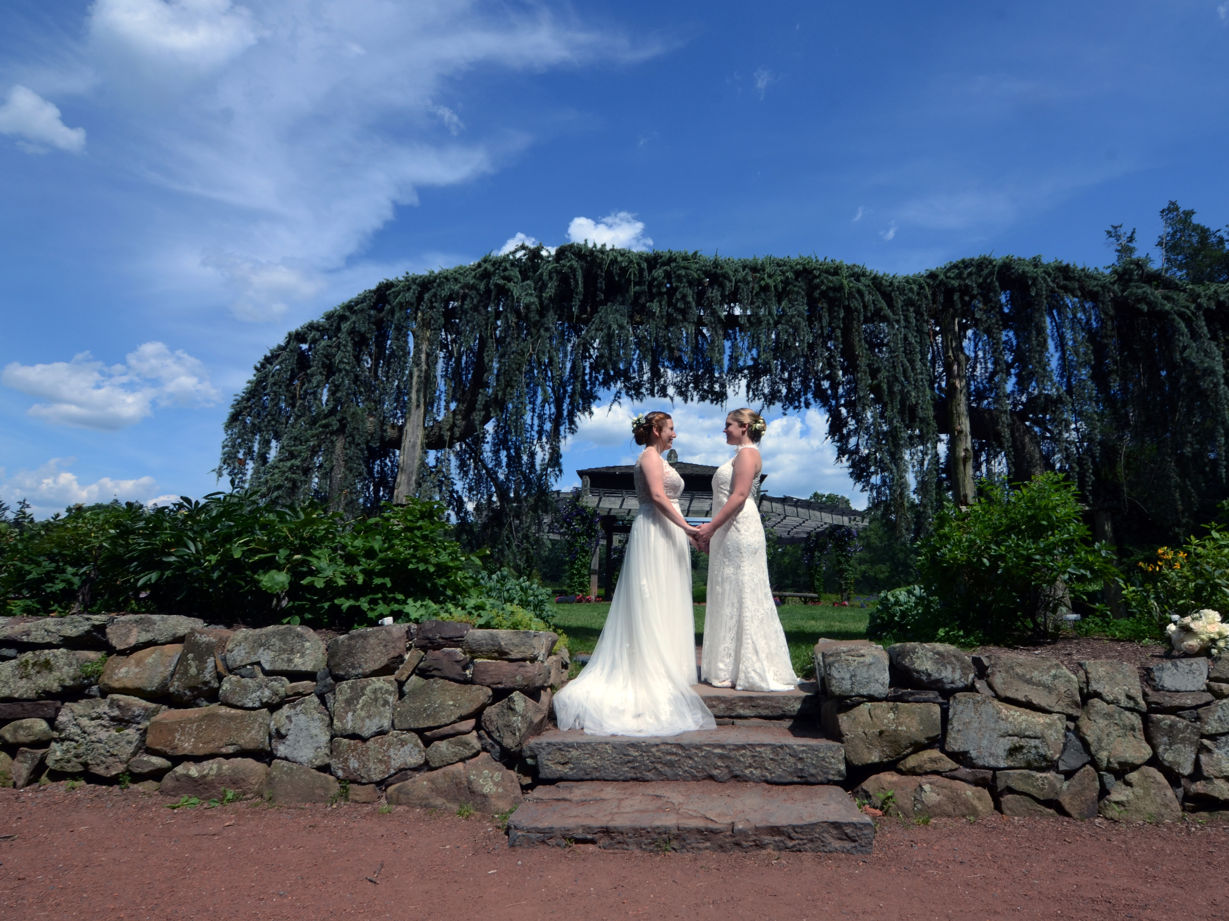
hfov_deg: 85.5
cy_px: 449
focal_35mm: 19
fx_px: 659
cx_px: 695
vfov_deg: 69.9
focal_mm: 11
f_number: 11
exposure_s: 1/320
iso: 320
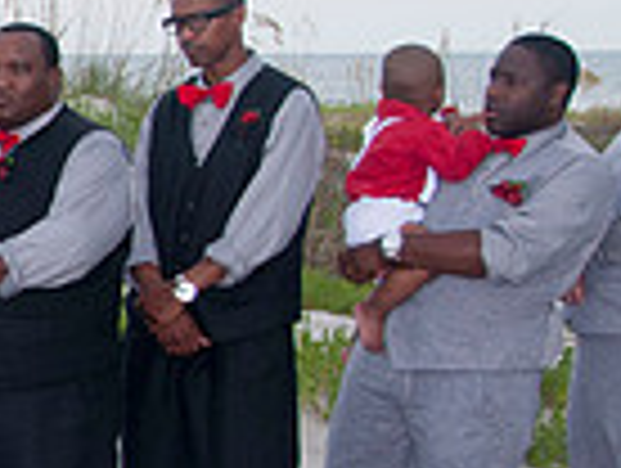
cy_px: 313
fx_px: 2821
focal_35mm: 157
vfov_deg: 9.5
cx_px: -644
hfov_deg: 11.3
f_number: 5.6
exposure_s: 1/125
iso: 200
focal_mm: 26
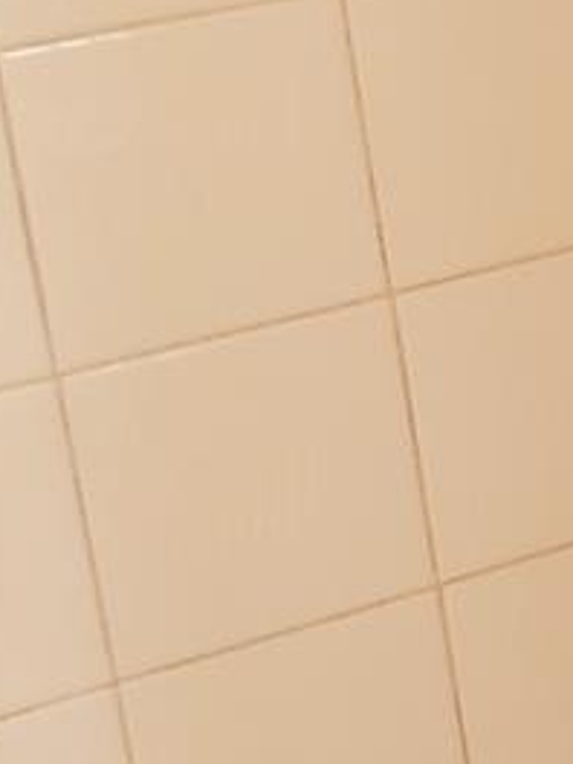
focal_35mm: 118
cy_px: 6
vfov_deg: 16.4
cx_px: 1282
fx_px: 2604
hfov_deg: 11.0
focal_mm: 4.3
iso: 320
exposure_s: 1/30
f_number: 1.5
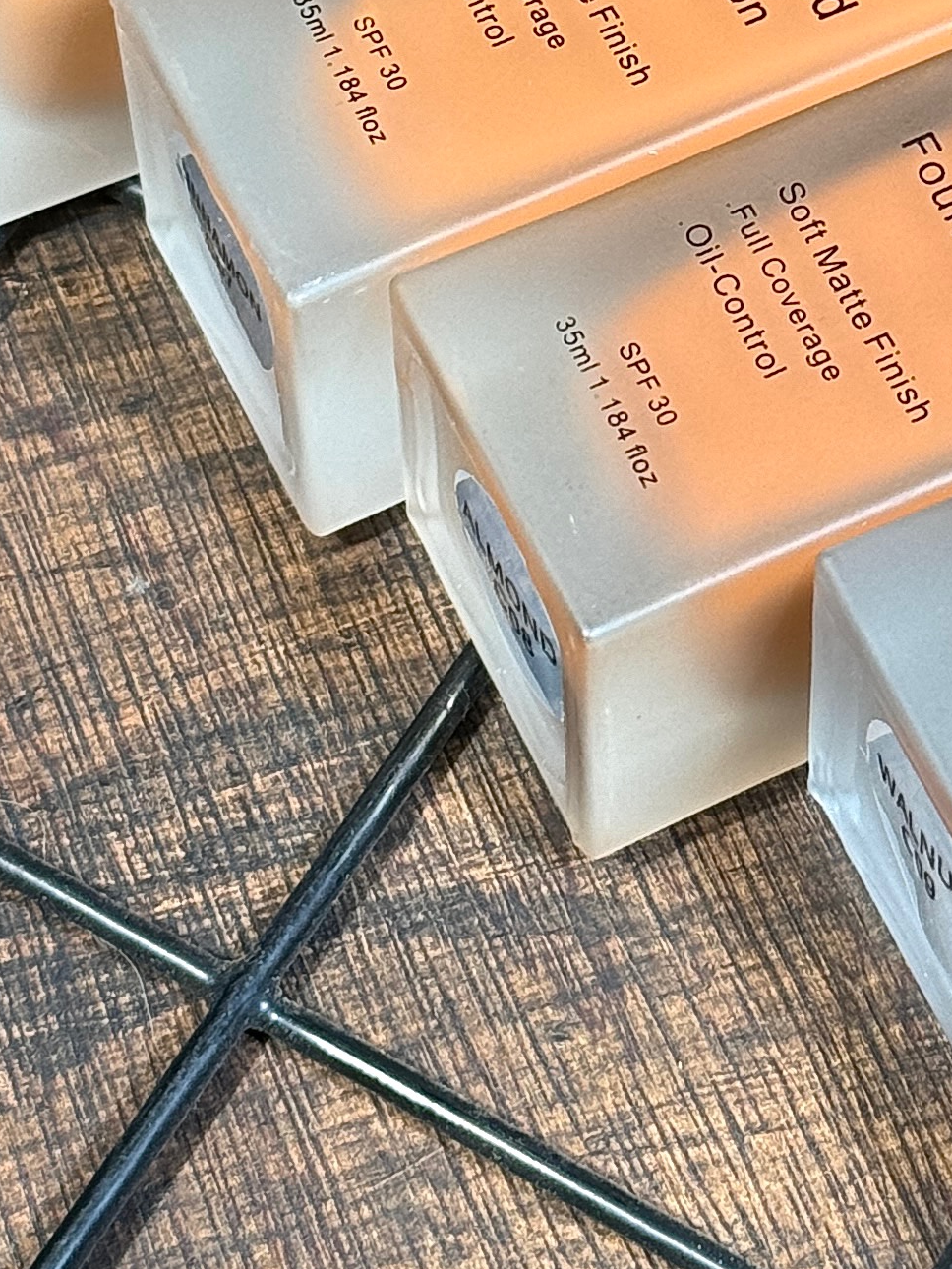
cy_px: -278
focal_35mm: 150
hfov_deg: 9.9
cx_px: 760
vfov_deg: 12.8
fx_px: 5499
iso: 64
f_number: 1.78
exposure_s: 1/747
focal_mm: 6.86
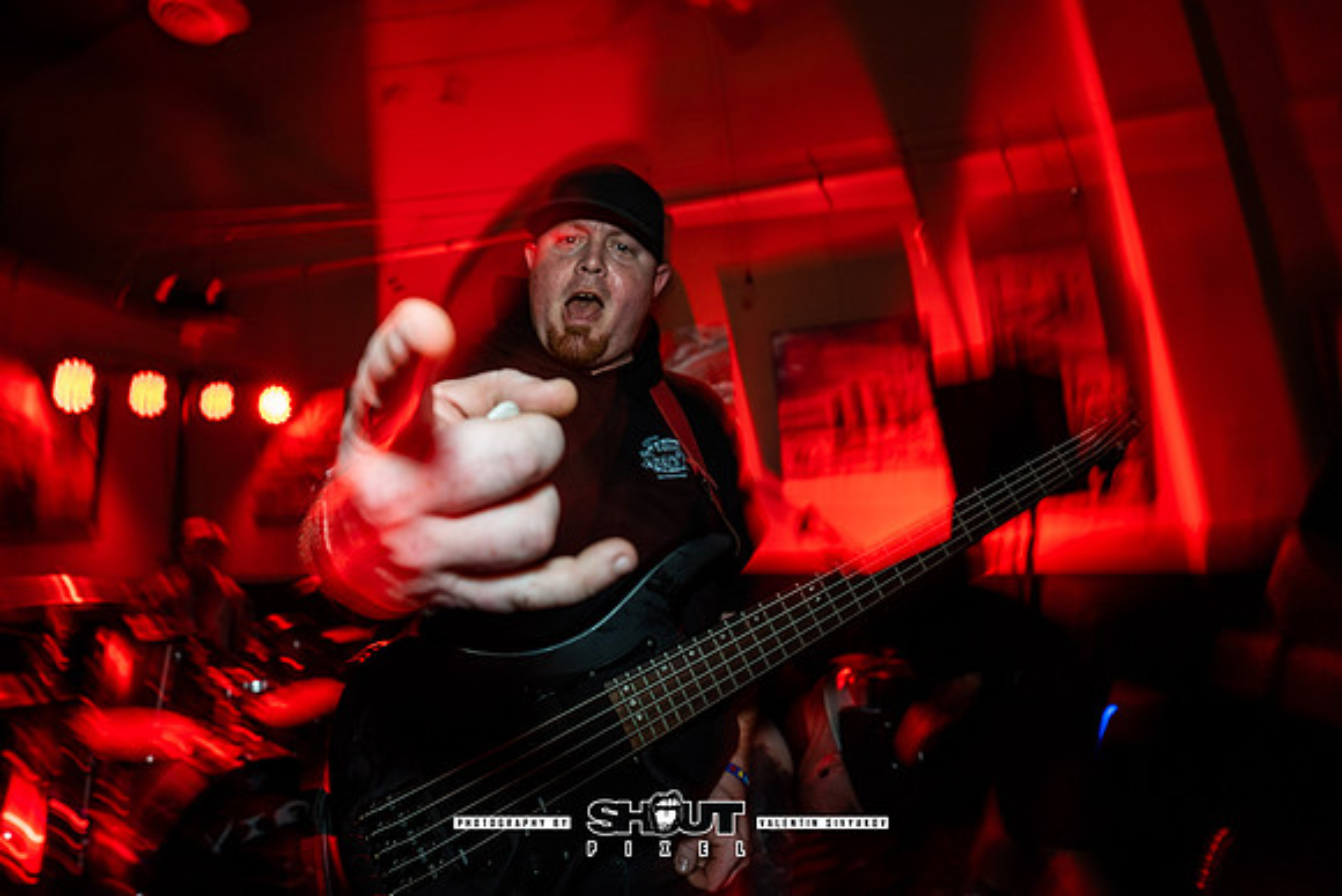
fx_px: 588
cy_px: 391
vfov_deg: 74.2
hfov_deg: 97.0
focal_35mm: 16
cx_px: 586
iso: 160
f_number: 2.8
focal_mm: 14
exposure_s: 1/10
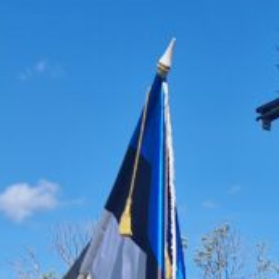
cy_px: 556
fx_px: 1094
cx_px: 408
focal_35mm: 120
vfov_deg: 12.7
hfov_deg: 13.7
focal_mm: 5.4
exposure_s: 1/1648
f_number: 1.8
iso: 50
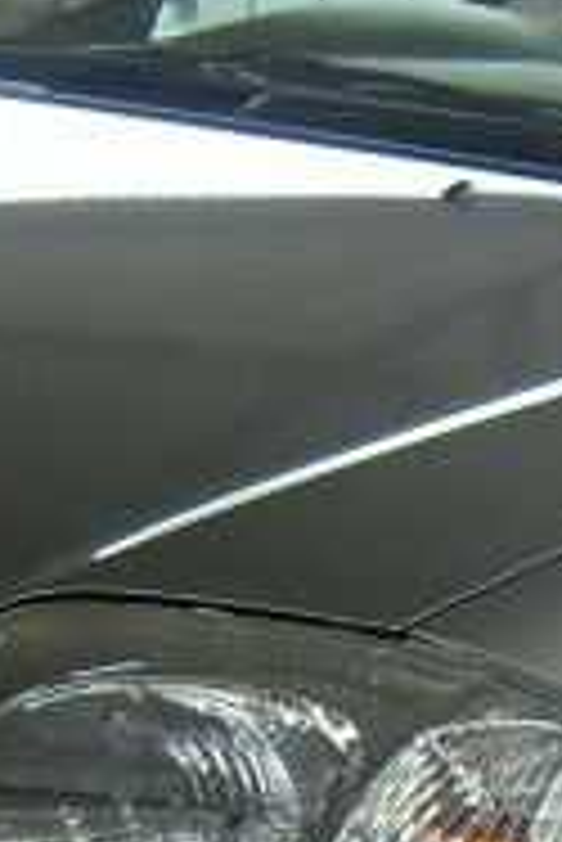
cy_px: 835
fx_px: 4090
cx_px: 674
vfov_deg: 11.6
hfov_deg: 7.8
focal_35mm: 175
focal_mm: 5.8
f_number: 2.8
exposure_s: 1/125
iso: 80
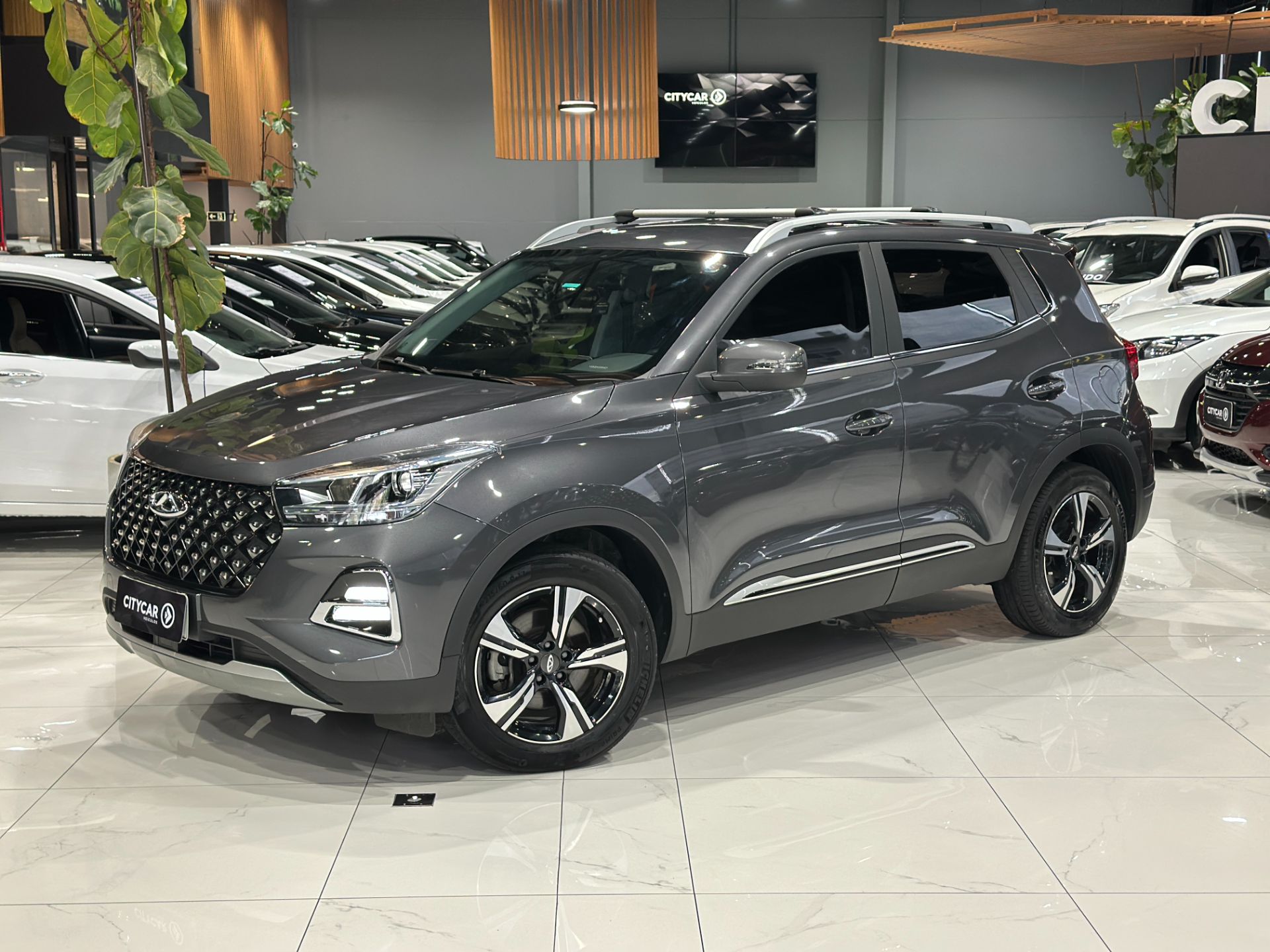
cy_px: 476
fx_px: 1761
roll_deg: +0.2
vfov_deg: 30.3
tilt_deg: -8.0
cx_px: 635
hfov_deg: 39.7
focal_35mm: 48
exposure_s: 1/60
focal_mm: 6.86
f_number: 1.78
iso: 250
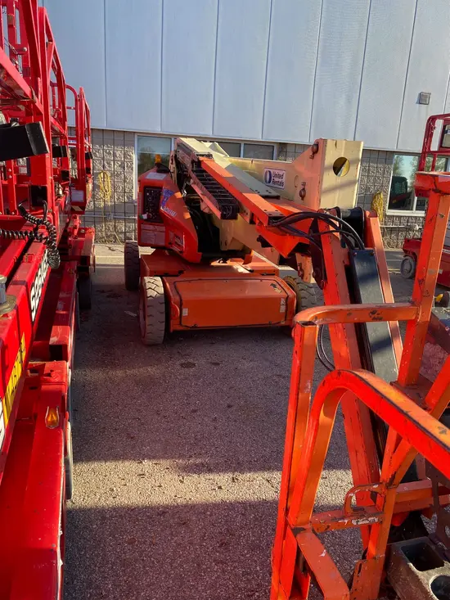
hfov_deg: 53.1
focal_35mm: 26
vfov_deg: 67.3
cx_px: 225
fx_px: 451
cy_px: 300
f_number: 1.8
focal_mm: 4.25
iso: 32
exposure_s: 1/630
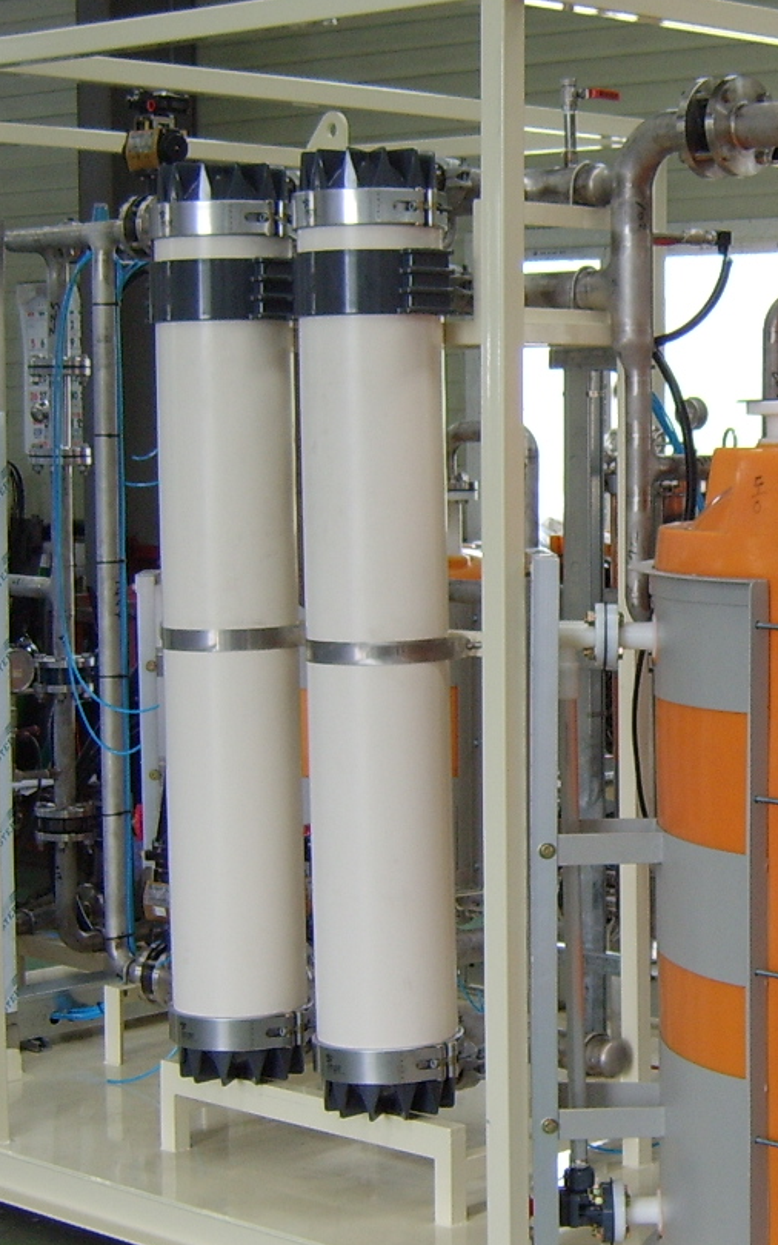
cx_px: 735
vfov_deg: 31.5
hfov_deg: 19.6
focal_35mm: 65
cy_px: 709
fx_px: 2204
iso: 100
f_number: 2.7
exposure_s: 1/84
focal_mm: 8.13
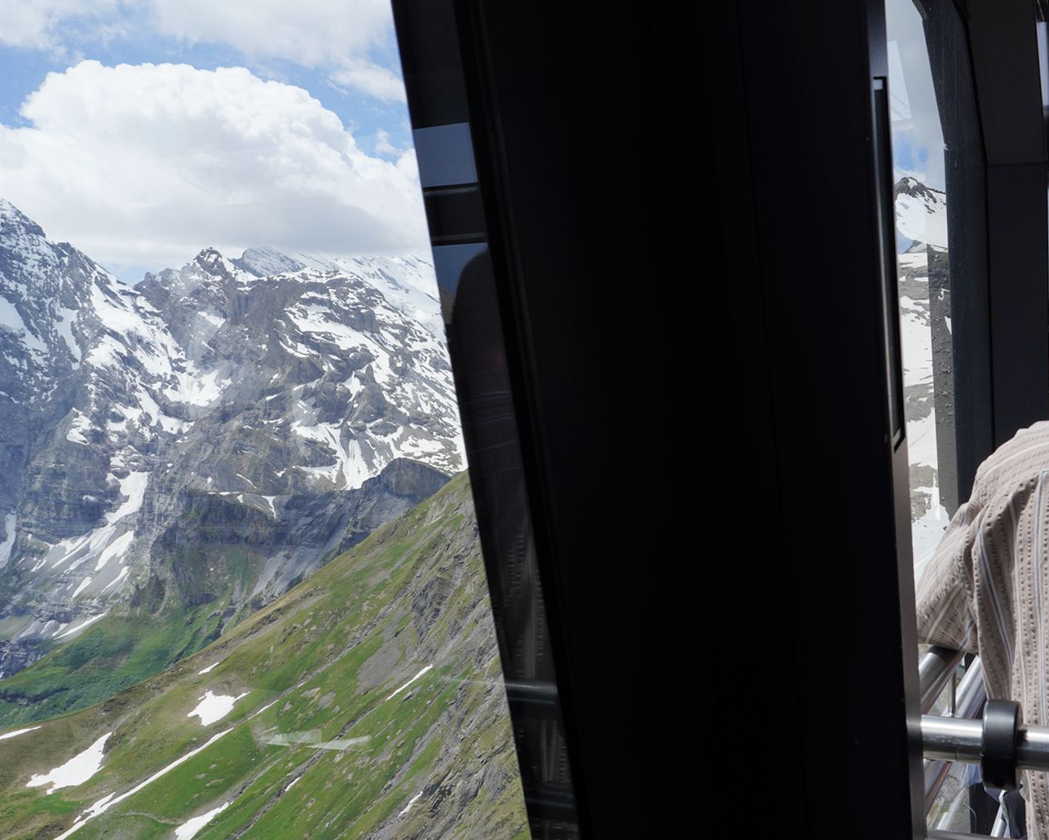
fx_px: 1087
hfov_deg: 50.4
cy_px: 438
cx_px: 718
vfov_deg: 42.2
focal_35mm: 35
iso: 100
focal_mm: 24
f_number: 11
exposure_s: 1/100
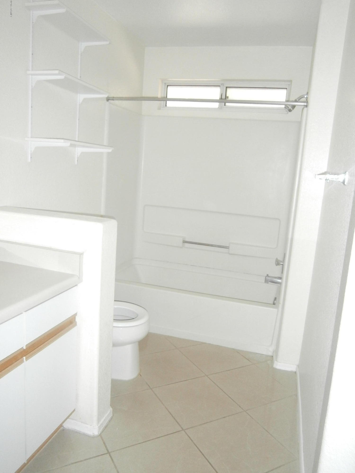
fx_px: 356
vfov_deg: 67.3
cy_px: 236
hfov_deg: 53.1
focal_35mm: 26
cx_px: 178
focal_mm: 4.7
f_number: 2.8
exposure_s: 1/250
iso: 400
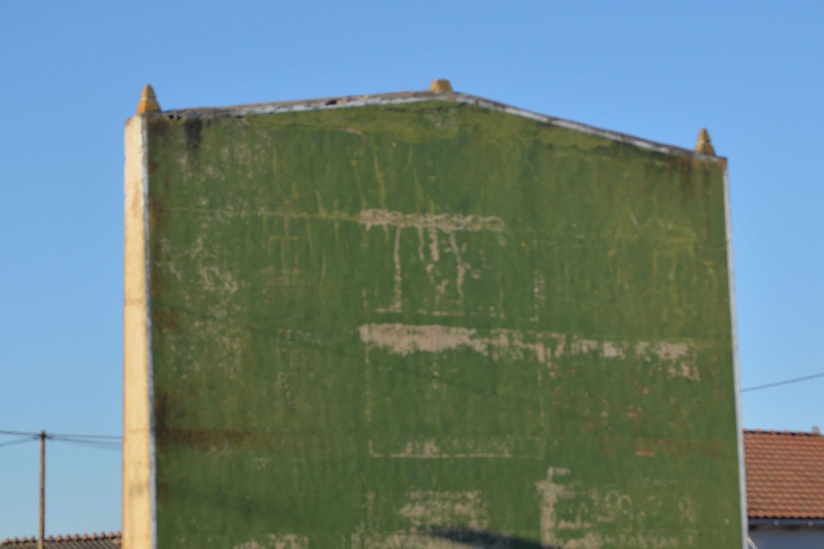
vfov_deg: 10.5
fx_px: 2998
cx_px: 401
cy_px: 389
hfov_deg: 15.6
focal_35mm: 131
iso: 200
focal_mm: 60
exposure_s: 1/800
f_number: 7.1
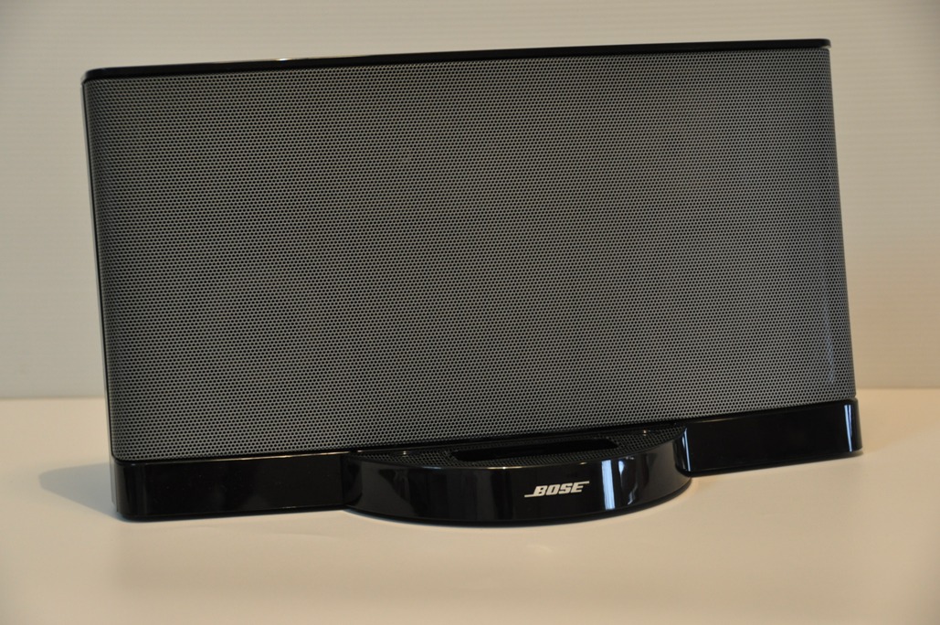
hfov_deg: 22.6
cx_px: 470
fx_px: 2348
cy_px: 312
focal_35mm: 90
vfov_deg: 15.2
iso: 800
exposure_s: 1/40
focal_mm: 60
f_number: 4.8
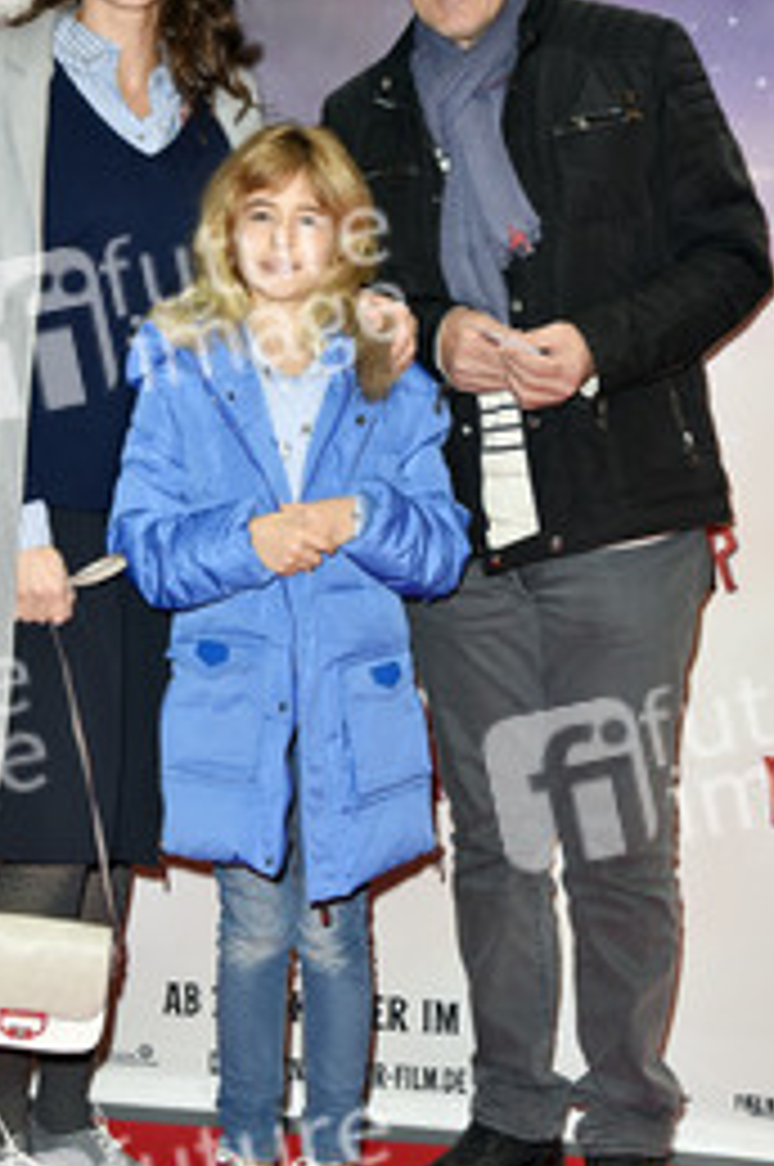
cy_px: 540
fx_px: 2296
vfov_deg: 28.5
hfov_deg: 19.1
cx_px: 306
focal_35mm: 71
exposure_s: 1/100
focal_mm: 46
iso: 1250
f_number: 5.6
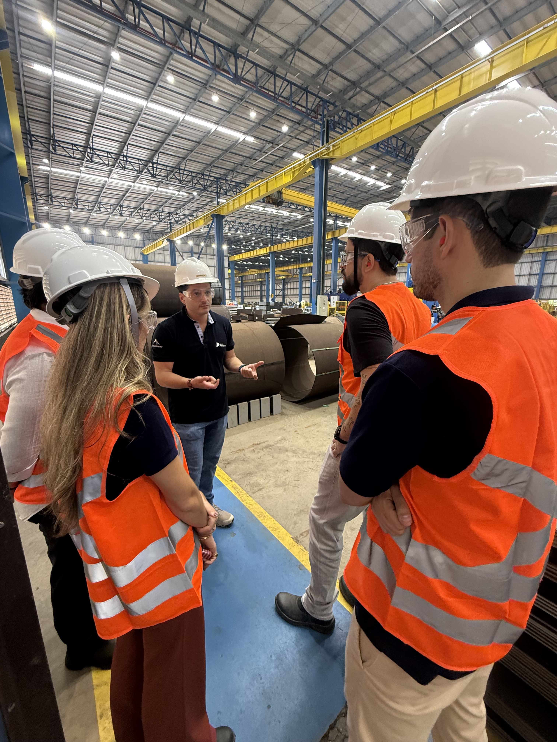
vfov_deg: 102.1
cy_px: 371
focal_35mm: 14
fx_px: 300
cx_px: 278
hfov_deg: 85.7
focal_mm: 2.22
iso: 250
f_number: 2.2
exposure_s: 1/60
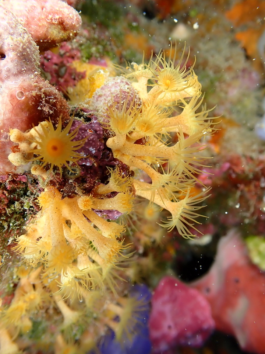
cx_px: 128
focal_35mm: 32
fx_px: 327
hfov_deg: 44.2
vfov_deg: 56.8
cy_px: 168
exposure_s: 1/200
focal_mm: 5.4
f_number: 3.2
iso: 100
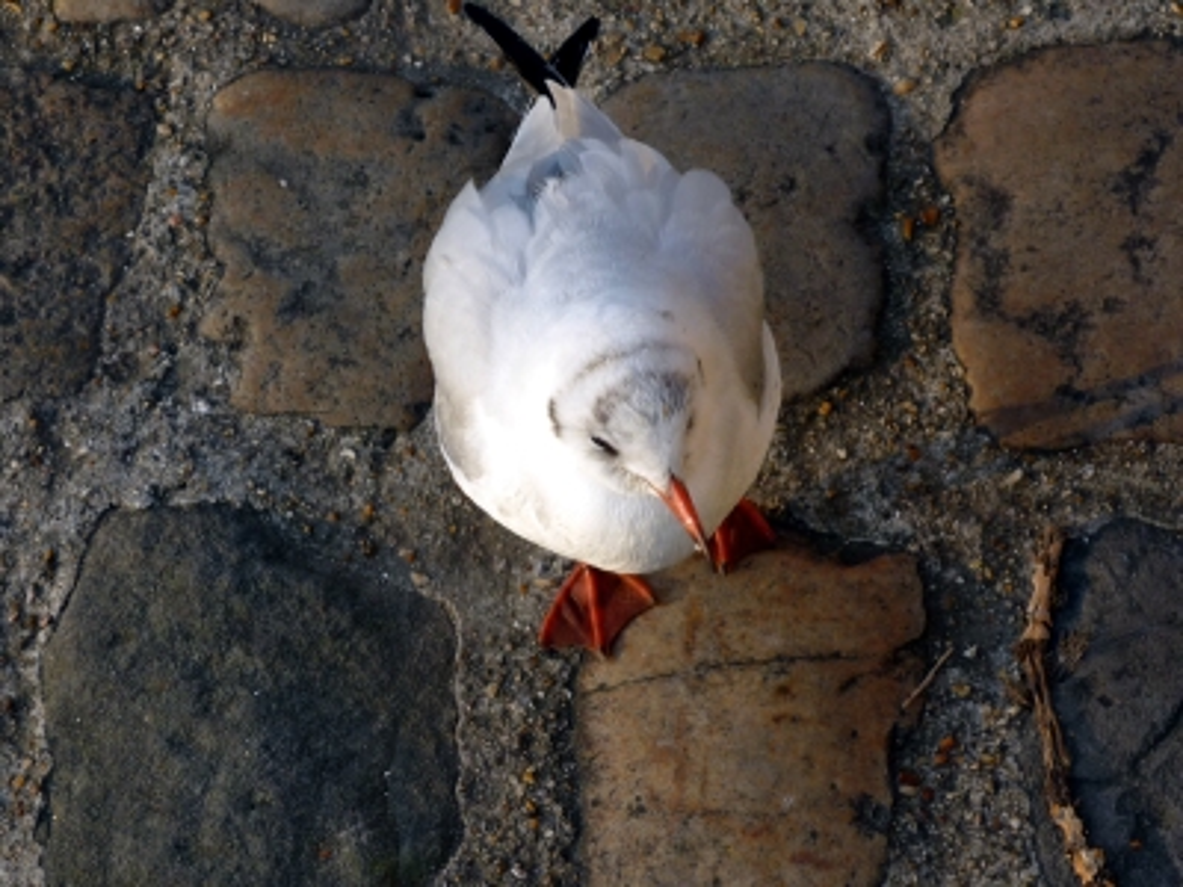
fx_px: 4340
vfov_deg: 11.7
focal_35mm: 127
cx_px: 592
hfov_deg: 15.5
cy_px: 444
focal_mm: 16.5
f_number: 5.1
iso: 100
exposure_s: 1/125
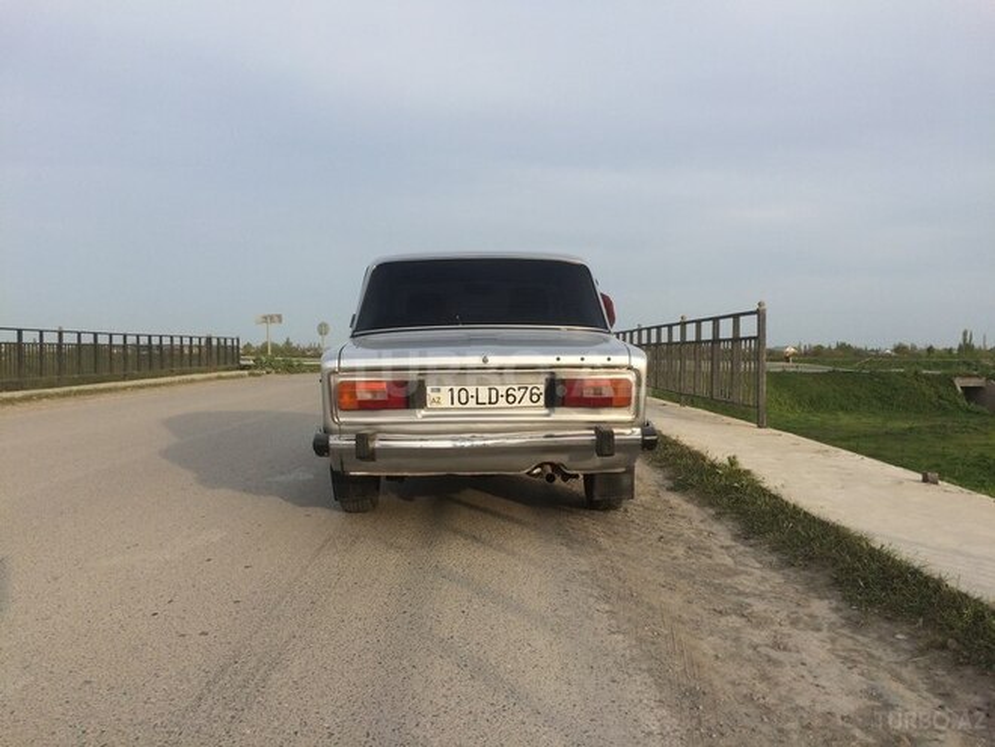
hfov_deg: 61.7
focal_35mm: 29
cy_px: 374
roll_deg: +0.1
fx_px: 834
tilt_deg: -3.5
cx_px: 498
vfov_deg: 48.2
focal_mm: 4.15
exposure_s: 1/873
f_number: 2.2
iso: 32
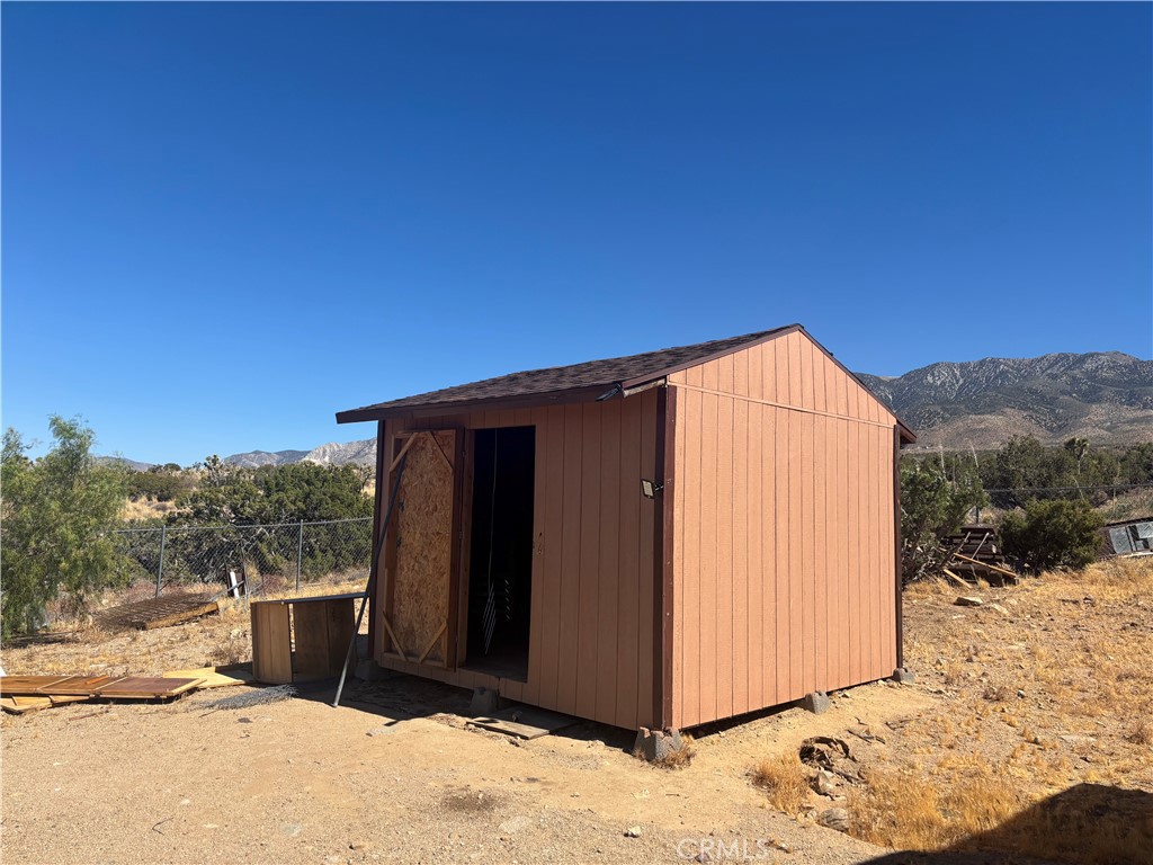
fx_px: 866
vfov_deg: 53.1
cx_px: 576
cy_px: 432
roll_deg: -1.1
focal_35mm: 26
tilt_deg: +4.9
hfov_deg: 67.3
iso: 50
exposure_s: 1/3534
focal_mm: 5.96
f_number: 1.6
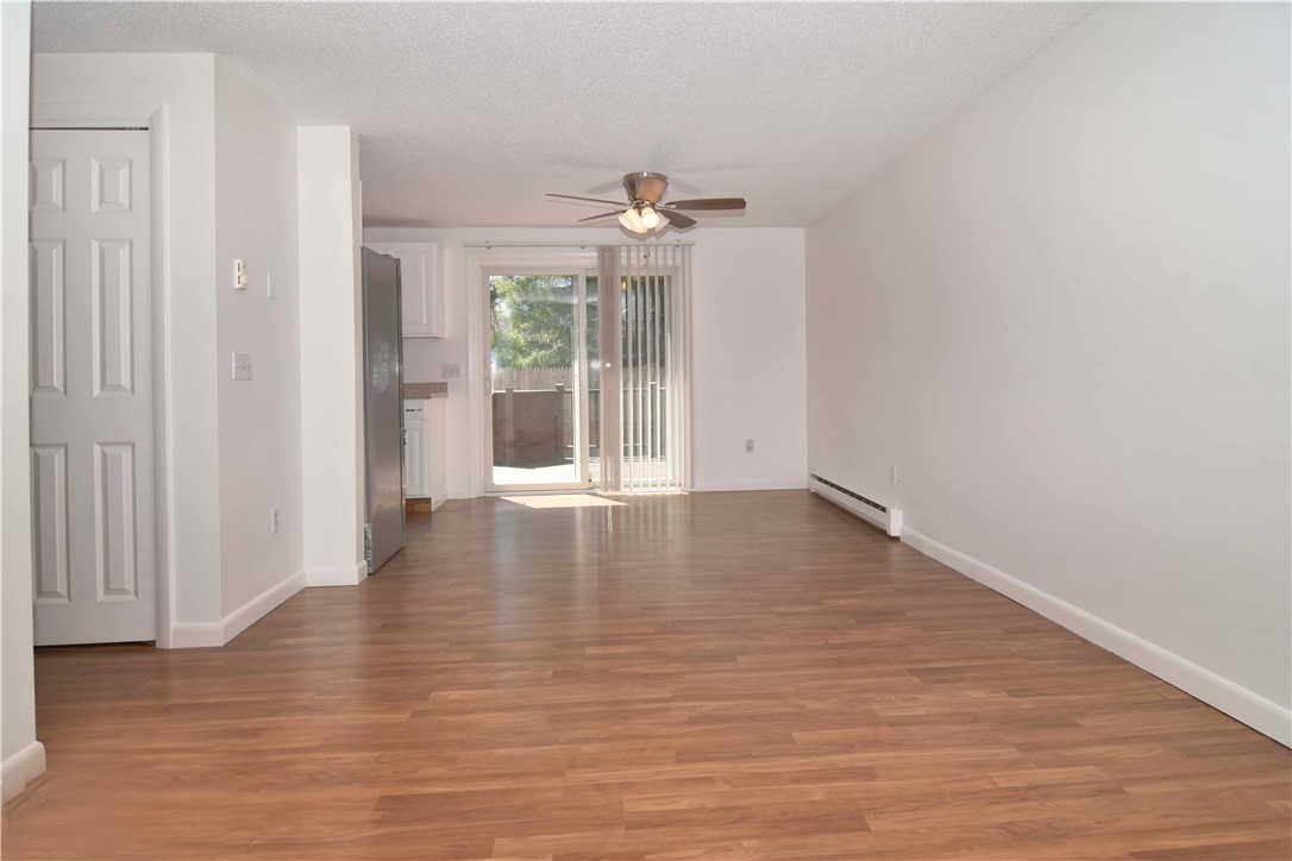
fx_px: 646
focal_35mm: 18
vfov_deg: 67.4
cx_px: 646
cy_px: 430
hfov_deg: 90.0
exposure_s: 1/200
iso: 200
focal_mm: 12
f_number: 7.1
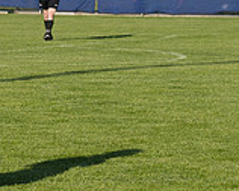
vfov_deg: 4.0
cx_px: -142
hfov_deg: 5.0
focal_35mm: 386
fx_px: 2727
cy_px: 65
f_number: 5.6
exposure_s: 1/1600
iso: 250
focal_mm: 75
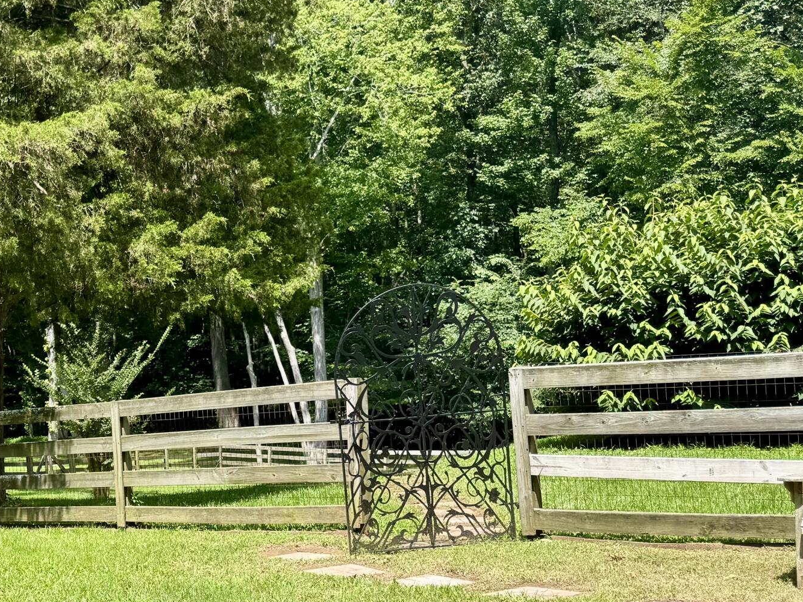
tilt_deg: -3.4
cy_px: 400
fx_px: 1253
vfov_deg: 26.9
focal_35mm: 54
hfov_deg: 31.7
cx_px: -67
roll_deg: +1.6
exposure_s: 1/1637
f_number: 1.78
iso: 80
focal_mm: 6.76
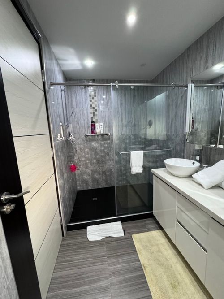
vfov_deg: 102.1
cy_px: 150
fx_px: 121
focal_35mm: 14
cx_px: 112
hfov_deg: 85.7
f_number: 2.2
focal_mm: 2.22
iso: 800
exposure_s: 1/60
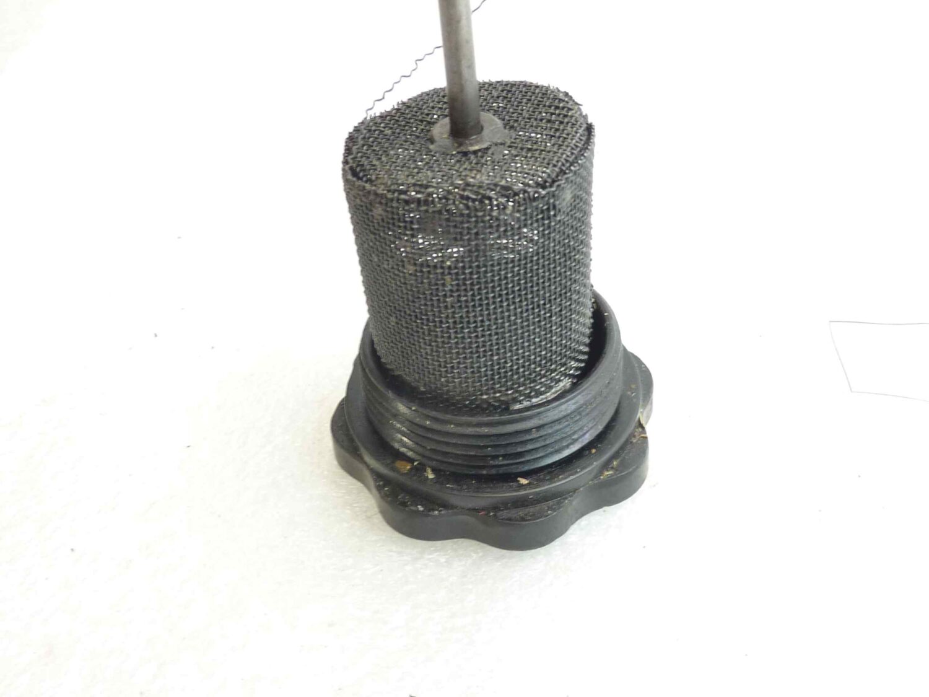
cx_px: 464
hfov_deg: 49.0
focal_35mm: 38
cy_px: 348
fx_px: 1020
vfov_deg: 37.7
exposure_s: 1/8
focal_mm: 4.4
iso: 125
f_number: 3.3
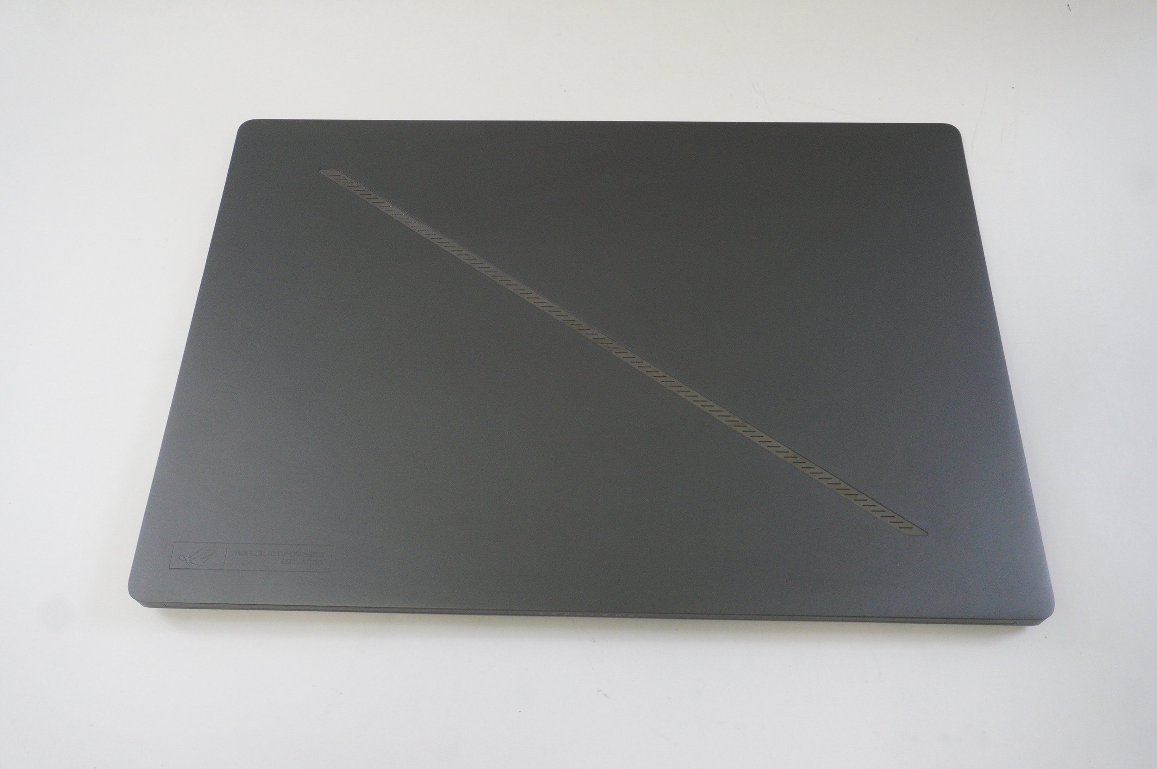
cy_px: 384
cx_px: 578
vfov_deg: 43.5
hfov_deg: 62.0
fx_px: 963
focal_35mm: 30
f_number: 5.6
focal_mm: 20
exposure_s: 1/100
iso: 1600
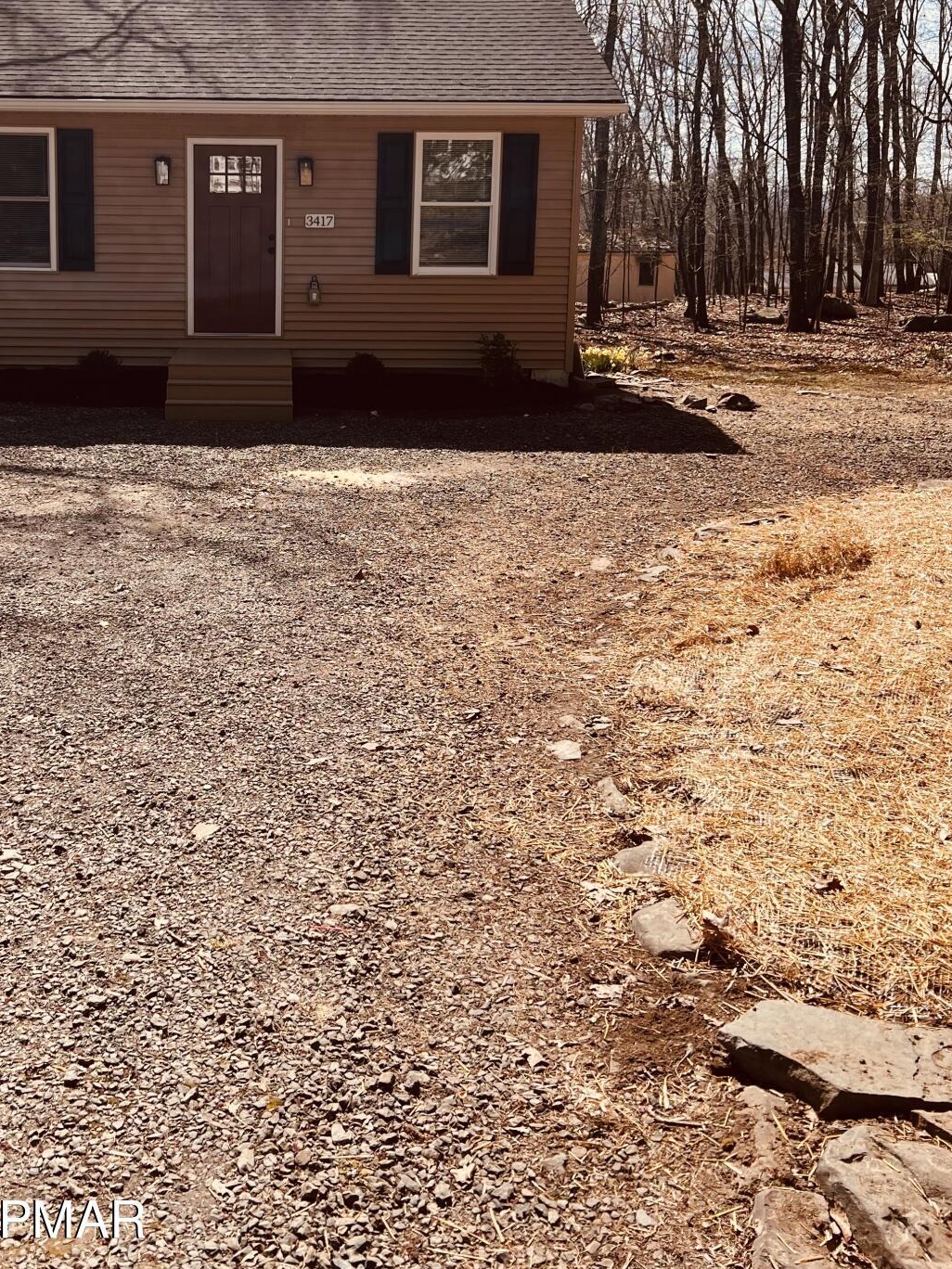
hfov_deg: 37.1
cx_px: 285
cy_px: 378
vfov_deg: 47.8
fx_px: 1393
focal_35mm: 38
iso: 50
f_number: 1.5
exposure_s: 1/3460
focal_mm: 5.7
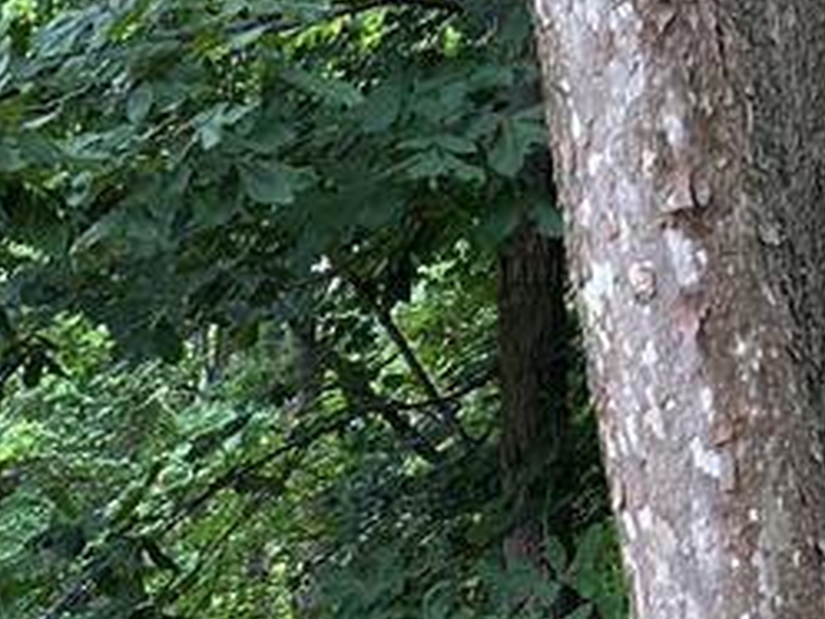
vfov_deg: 12.3
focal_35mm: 107
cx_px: -351
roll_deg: +5.7
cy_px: 1231
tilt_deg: -15.2
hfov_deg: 16.9
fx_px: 2551
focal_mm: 5.7
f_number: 1.5
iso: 40
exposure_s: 1/121
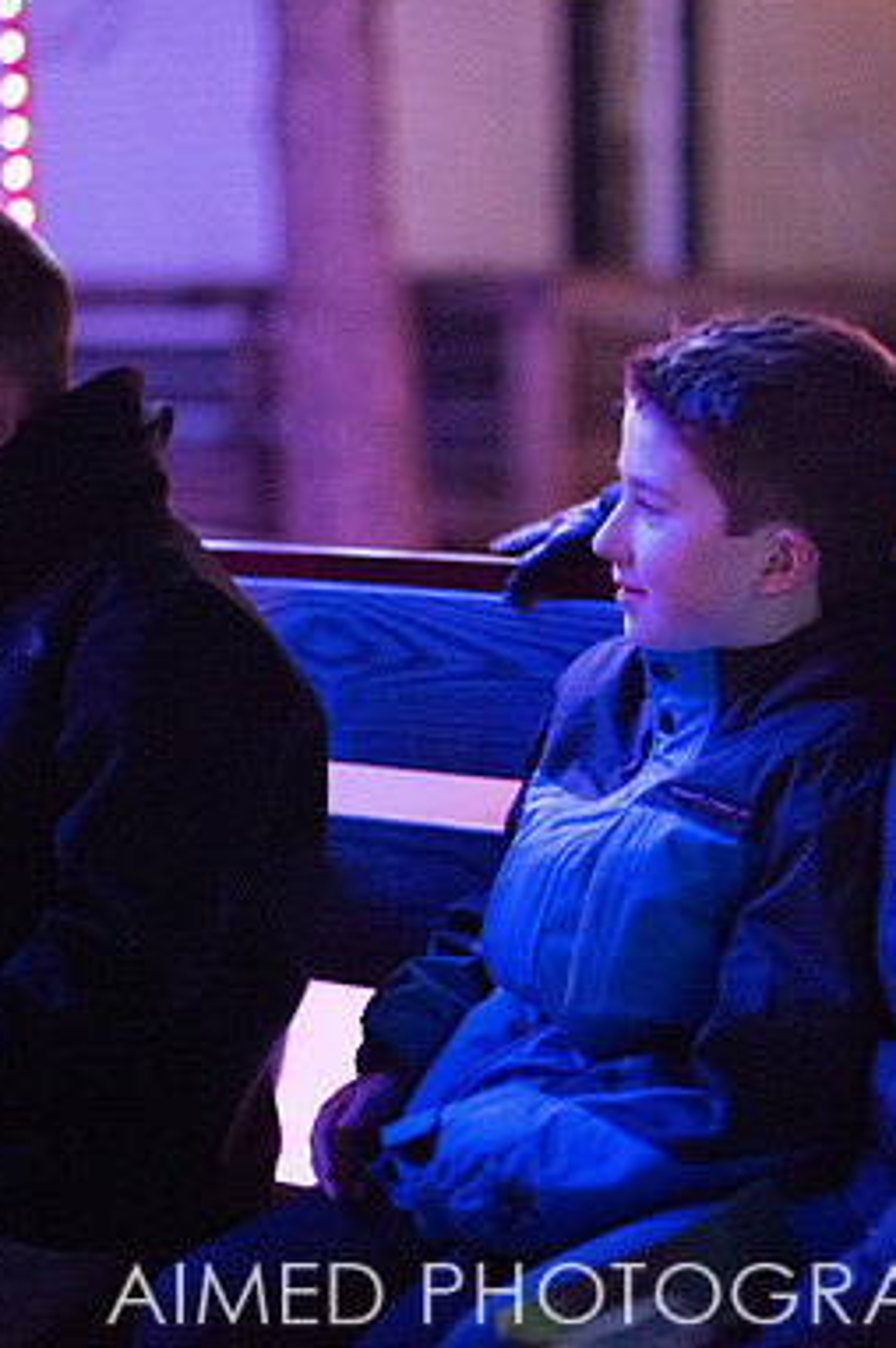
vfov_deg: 26.7
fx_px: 2842
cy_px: 679
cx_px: 603
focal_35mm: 76
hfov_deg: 17.9
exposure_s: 1/200
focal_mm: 50
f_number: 1.4
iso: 3200
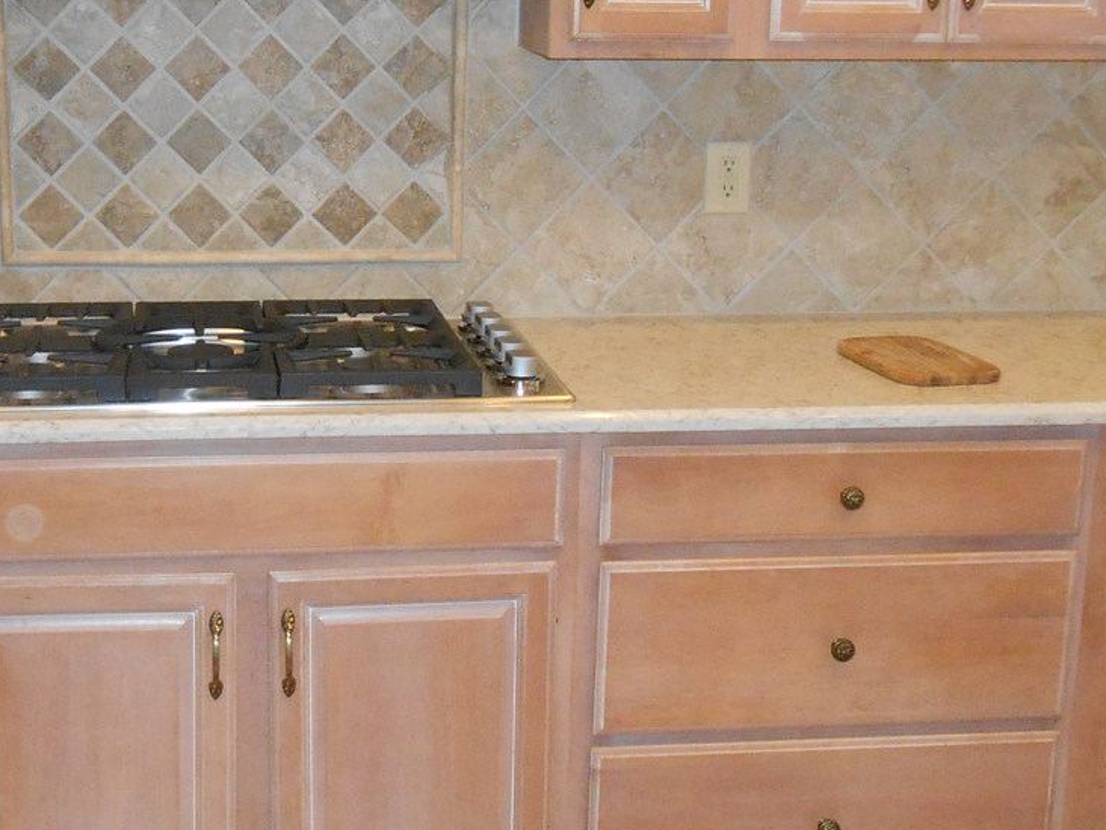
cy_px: 339
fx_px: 1885
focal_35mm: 59
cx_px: 394
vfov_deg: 24.8
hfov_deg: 32.5
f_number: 3.8
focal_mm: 5.3
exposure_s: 1/25
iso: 500
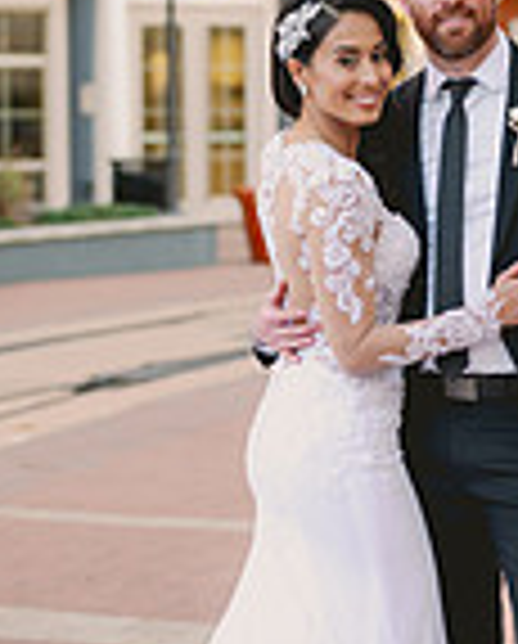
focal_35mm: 147
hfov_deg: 10.5
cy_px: 365
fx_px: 2808
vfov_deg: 13.1
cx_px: 363
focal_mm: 50
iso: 50
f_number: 2
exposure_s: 1/125
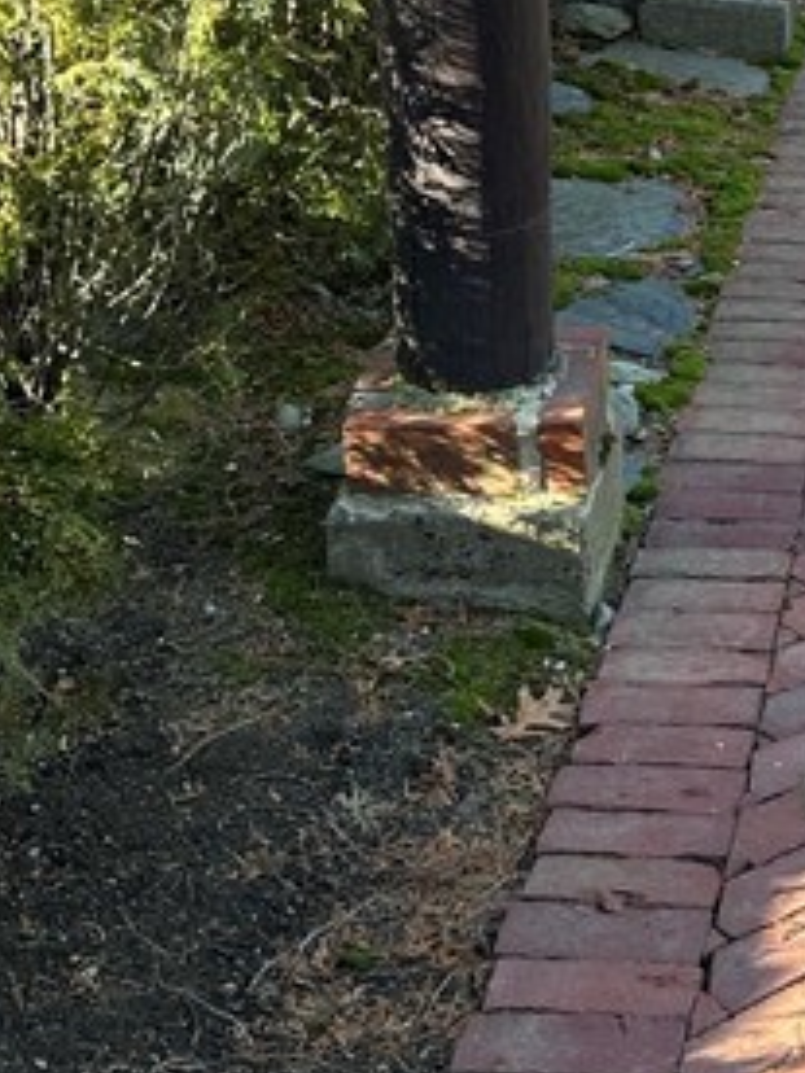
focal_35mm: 89
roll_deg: -0.3
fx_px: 2760
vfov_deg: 21.5
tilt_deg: -19.4
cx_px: 1015
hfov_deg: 15.8
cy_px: 121
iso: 64
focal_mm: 6.86
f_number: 1.78
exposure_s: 1/185
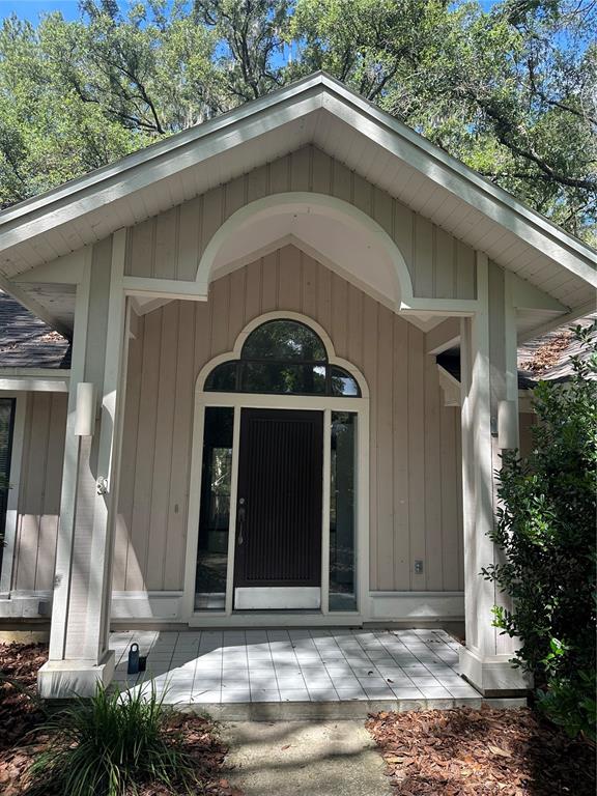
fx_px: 552
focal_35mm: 24
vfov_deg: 71.6
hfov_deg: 56.8
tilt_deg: +10.5
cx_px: 298
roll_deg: -1.4
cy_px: 398
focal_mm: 6.86
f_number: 1.78
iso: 80
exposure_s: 1/785
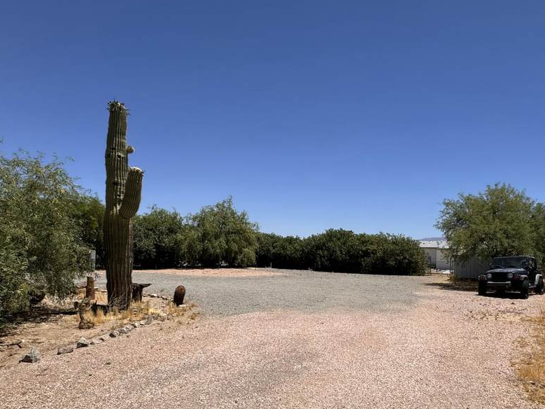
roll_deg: -1.2
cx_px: 304
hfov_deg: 73.7
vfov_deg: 58.0
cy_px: 261
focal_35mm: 23
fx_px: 362
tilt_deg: -1.6
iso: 50
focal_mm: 2.22
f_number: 2.2
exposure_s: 1/3390
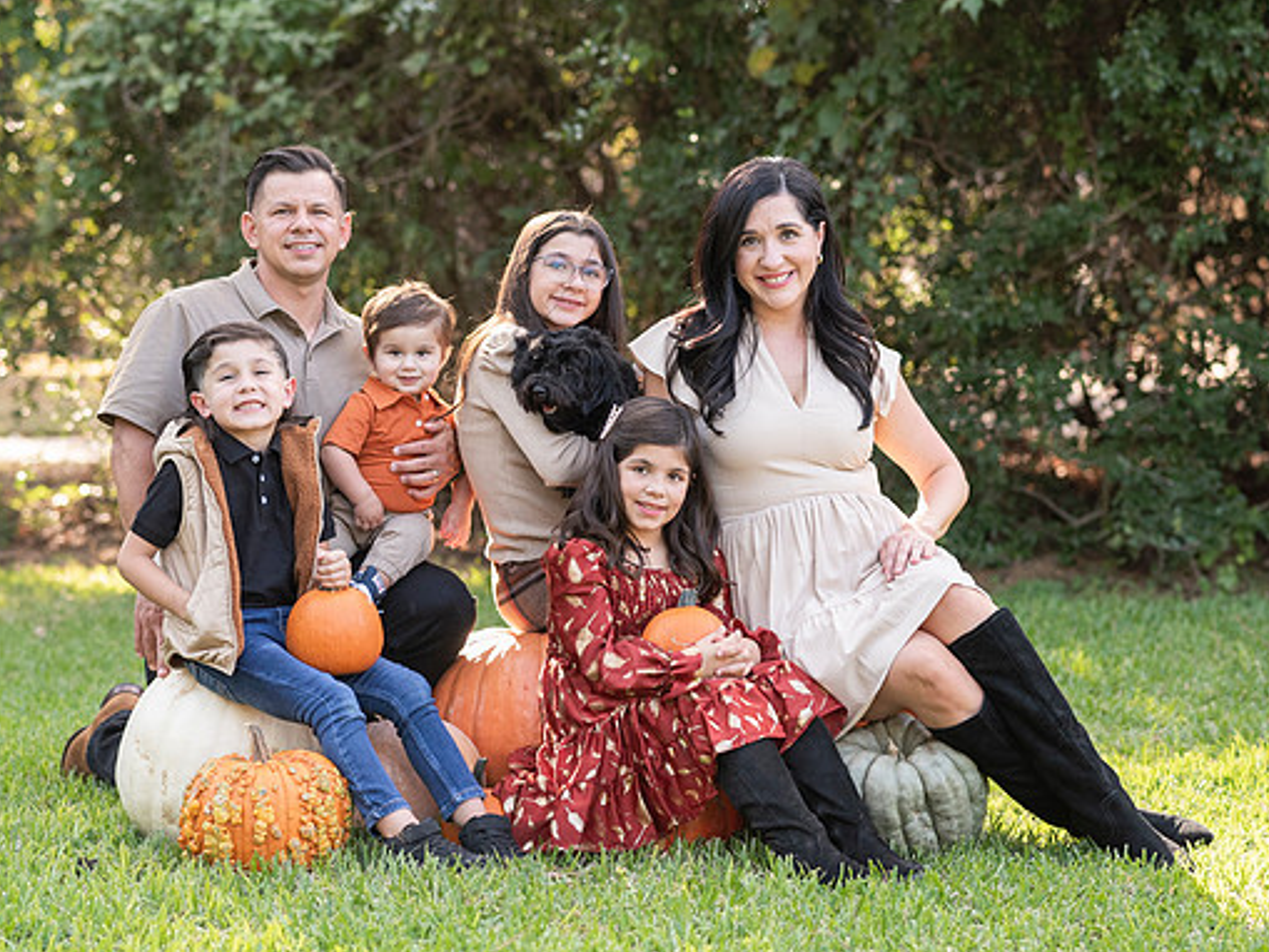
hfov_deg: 19.3
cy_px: 501
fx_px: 3740
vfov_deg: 14.5
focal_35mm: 102
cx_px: 585
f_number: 3.2
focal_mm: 85
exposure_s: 1/800
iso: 640
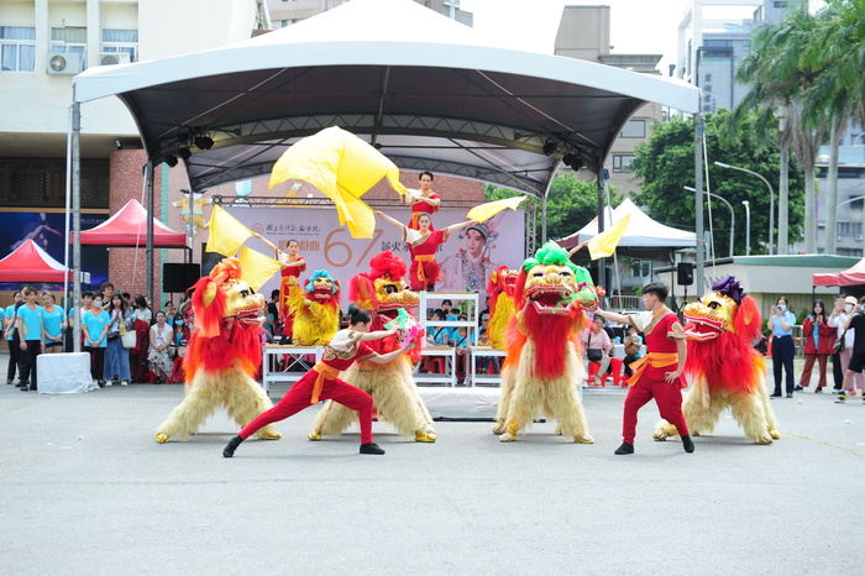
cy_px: 288
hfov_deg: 28.9
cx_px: 432
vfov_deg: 19.4
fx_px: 1681
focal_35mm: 70
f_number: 6.3
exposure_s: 1/320
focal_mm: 70
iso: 200
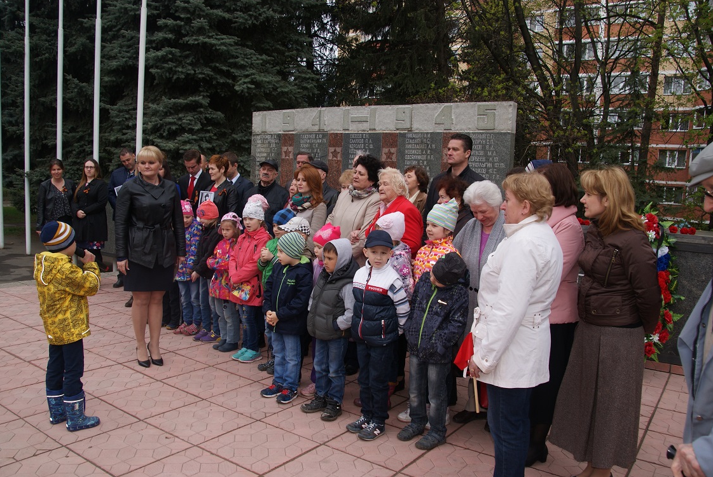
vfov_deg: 46.5
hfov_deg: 65.4
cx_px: 348
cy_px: 240
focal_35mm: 28
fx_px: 555
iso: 100
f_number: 5.6
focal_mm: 18
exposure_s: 1/160
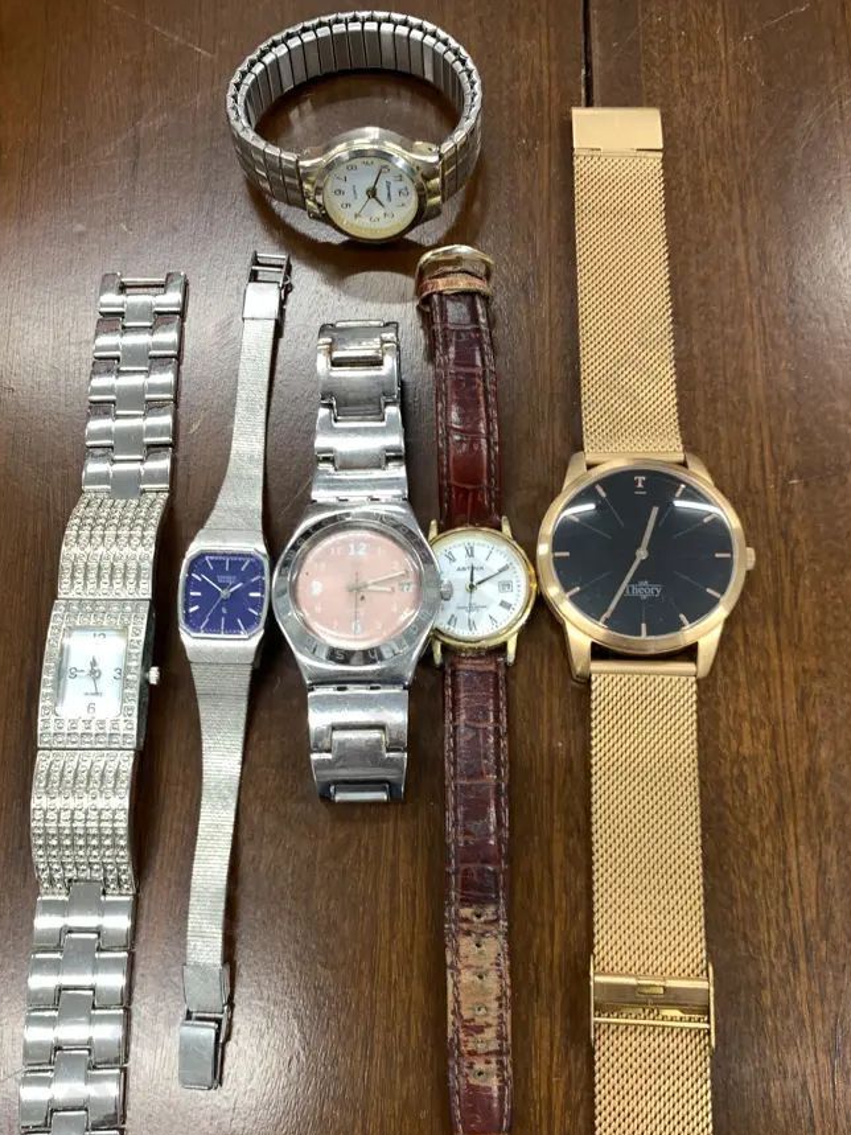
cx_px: 423
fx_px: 1016
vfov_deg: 58.1
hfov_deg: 45.4
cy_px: 655
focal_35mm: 31
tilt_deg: -74.3
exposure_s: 1/50
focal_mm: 4.25
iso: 64
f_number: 1.8
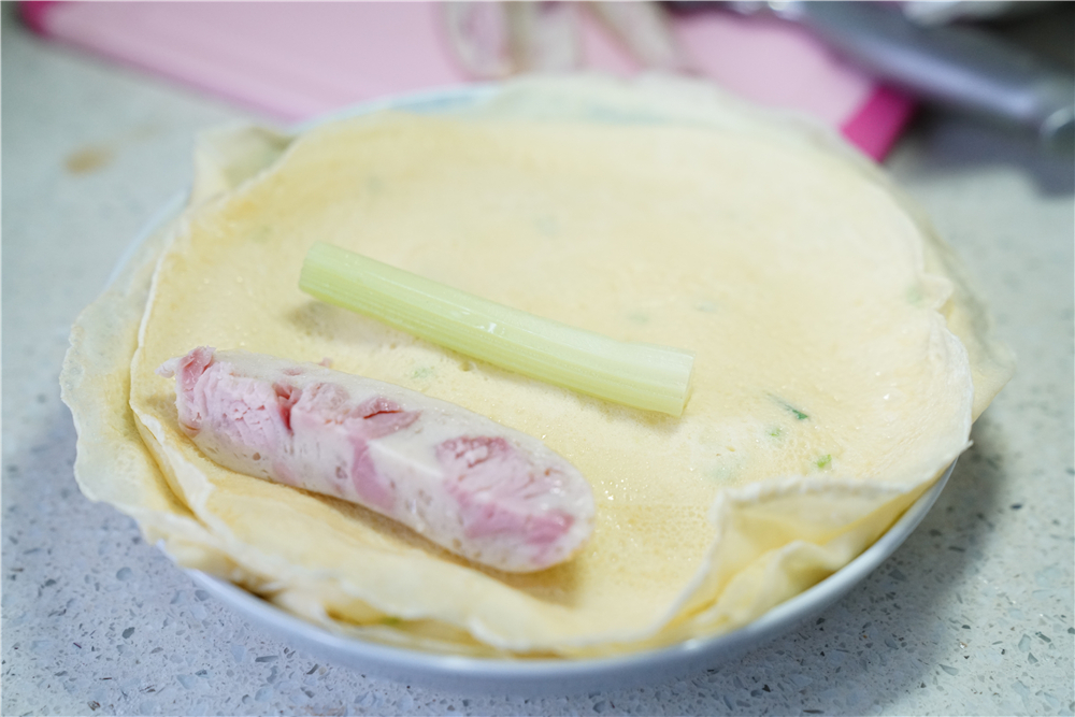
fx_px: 1553
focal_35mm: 52
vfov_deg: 26.0
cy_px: 358
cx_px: 538
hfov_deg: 38.2
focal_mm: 52
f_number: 3.5
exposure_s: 1/320
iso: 3200
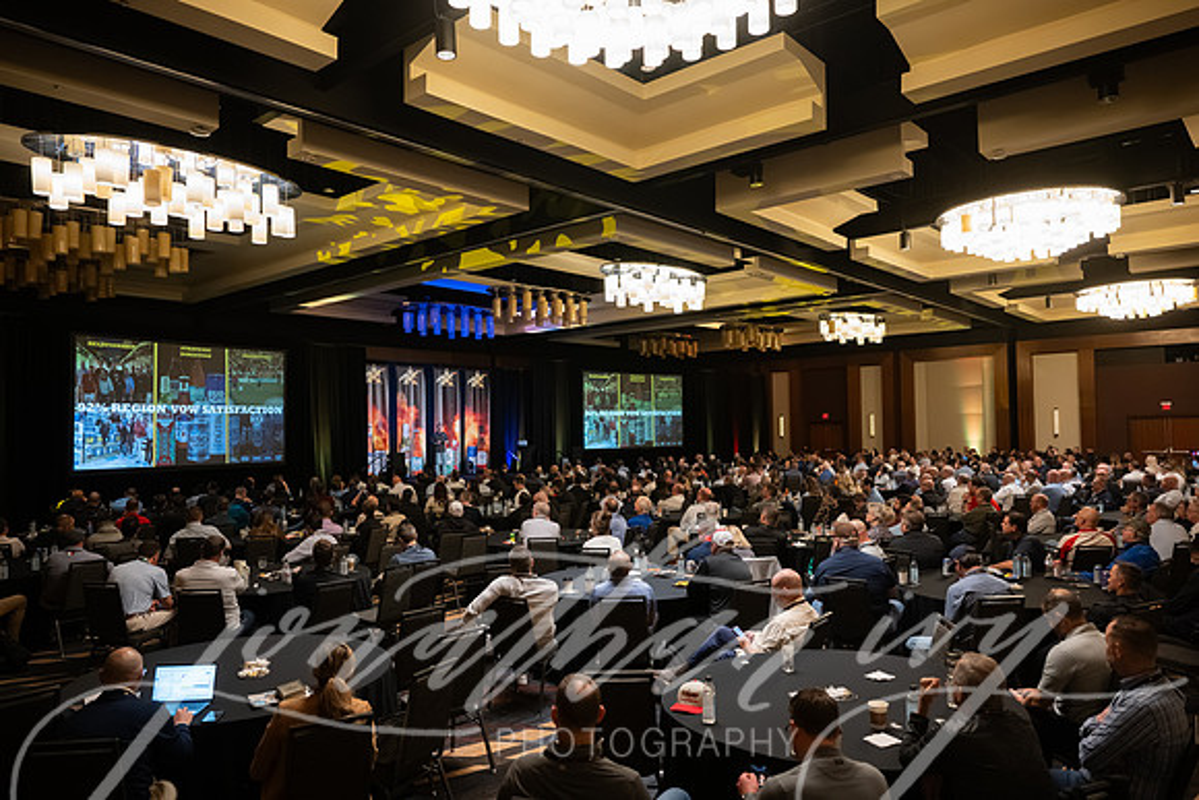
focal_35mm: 24
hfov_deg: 72.9
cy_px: 400
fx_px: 811
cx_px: 600
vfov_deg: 52.5
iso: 4500
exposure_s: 1/200
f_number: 2.8
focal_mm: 24
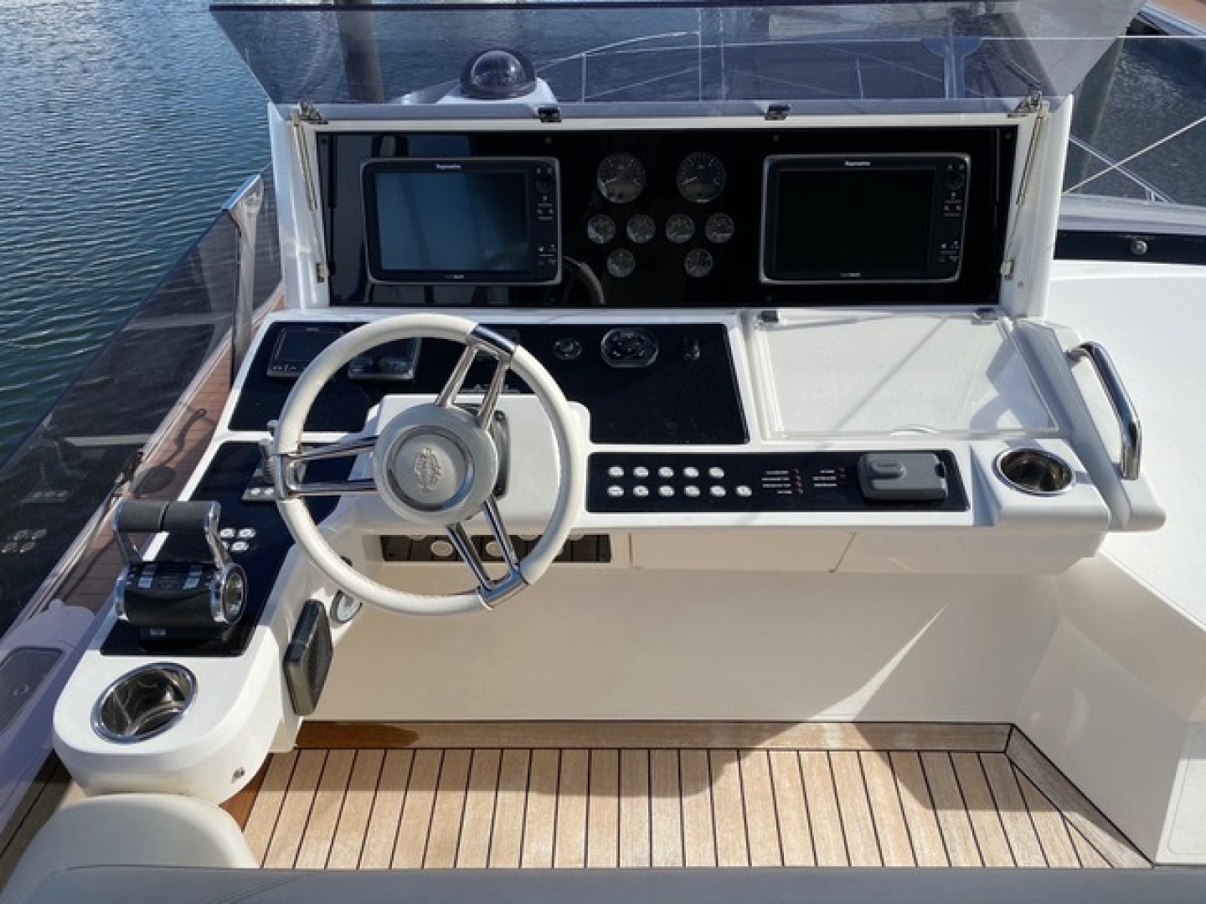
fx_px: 906
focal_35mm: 26
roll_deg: +0.1
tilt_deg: -35.0
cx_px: 603
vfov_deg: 53.1
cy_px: 452
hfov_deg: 67.3
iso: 32
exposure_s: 1/2967
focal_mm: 4.25
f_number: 1.8
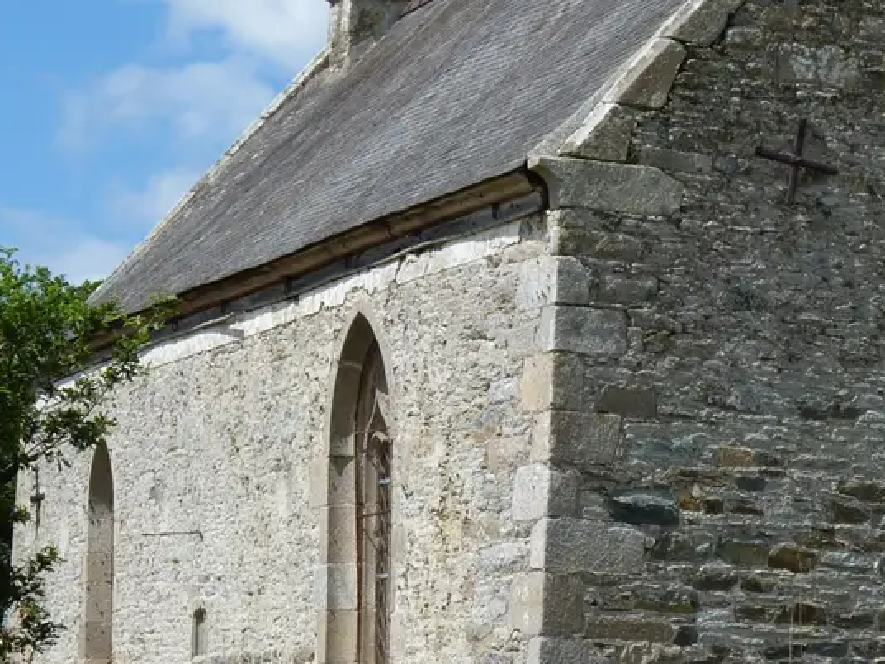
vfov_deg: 8.6
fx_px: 4397
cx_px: 761
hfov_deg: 11.4
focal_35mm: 172
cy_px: 264
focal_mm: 12.8
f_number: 5.6
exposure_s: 1/320
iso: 80
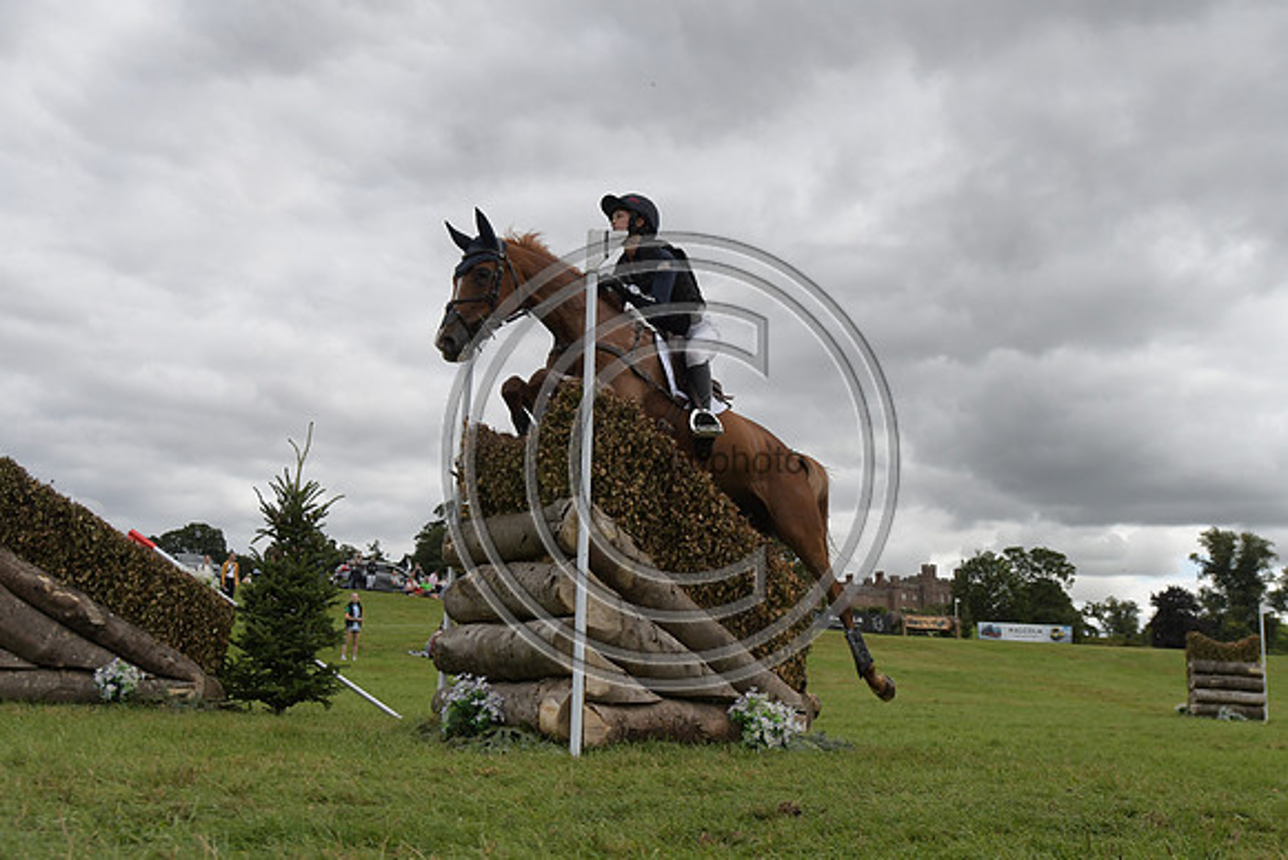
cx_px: 644
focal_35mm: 33
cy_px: 430
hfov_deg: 57.2
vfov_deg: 40.0
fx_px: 1181
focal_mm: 22
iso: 720
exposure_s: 1/4000
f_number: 5.6
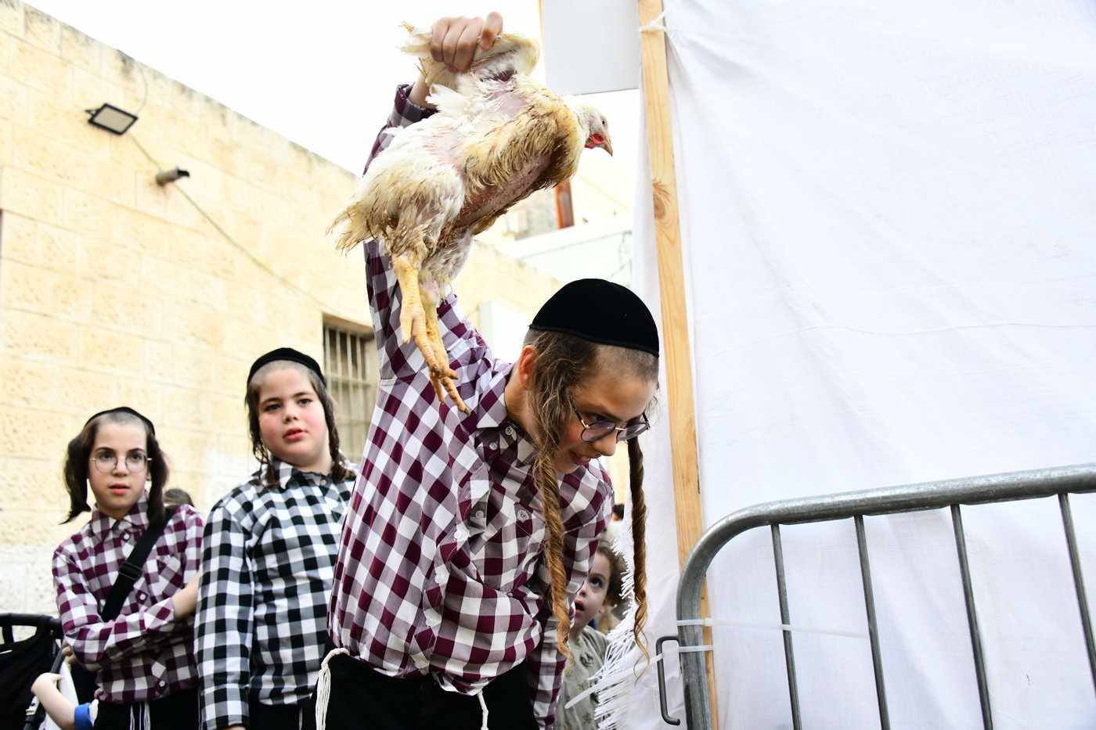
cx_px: 548
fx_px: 974
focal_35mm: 32
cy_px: 365
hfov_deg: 58.7
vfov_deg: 41.1
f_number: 5.6
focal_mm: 32
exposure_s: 1/200
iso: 2500
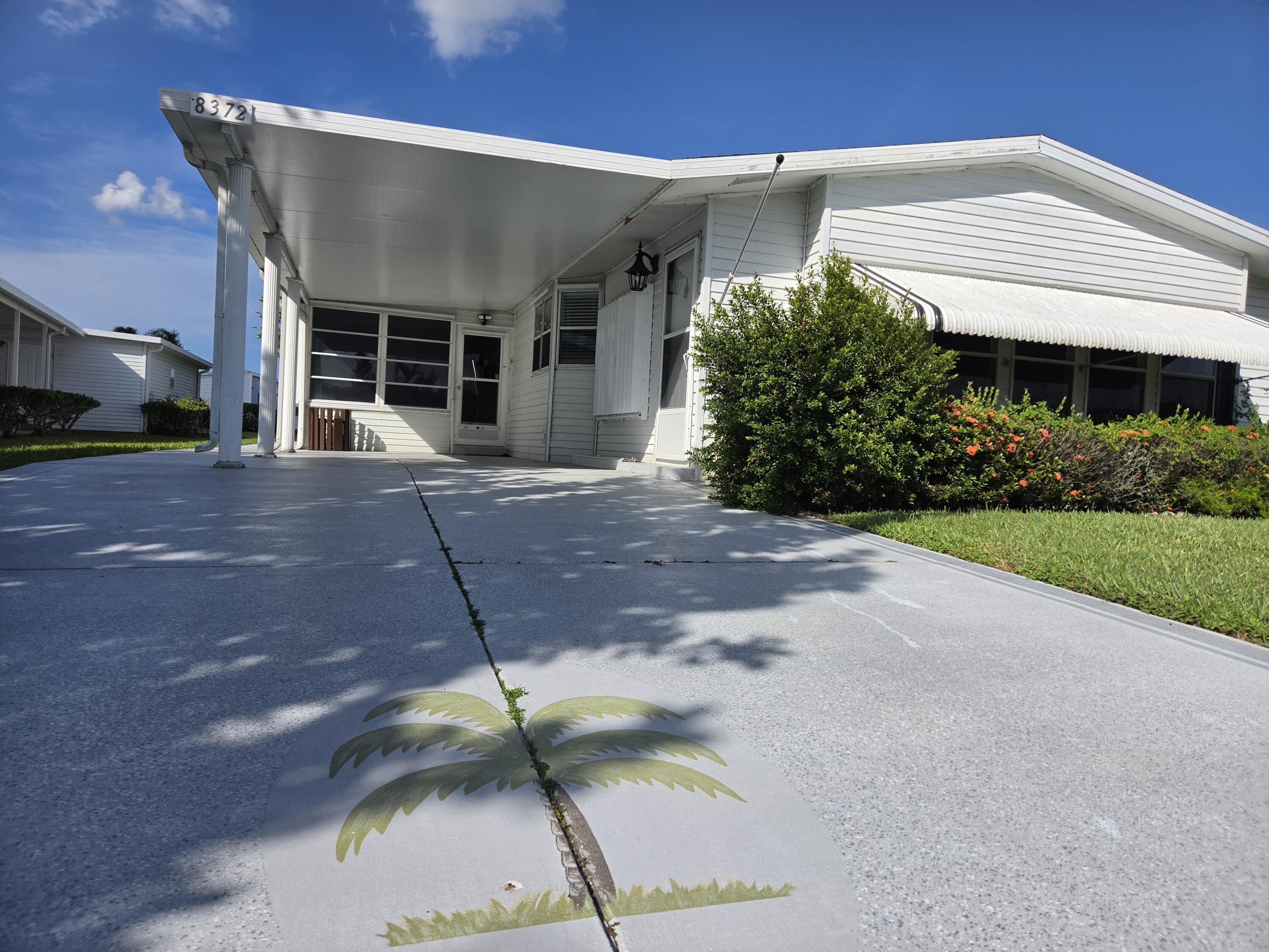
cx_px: 634
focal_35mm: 23
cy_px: 476
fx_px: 843
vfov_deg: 58.9
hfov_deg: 73.9
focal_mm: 5.4
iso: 80
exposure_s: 1/7513
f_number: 1.8
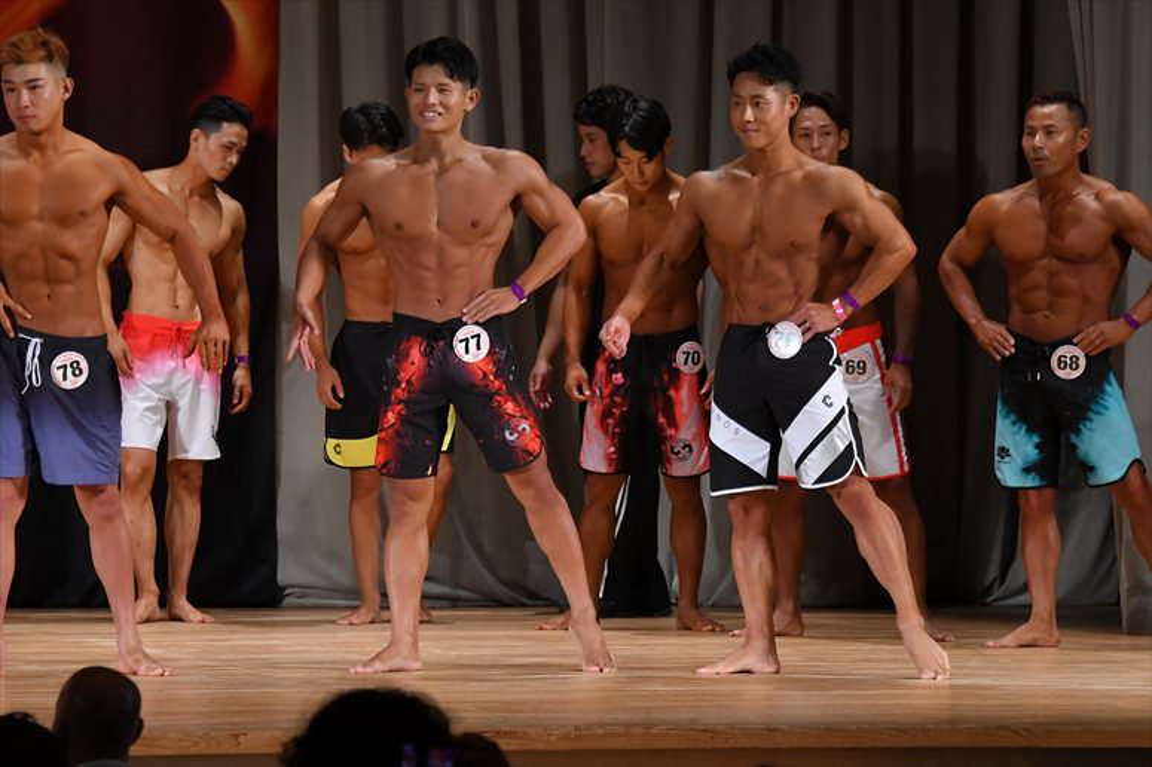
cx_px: 576
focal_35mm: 240
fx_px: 7676
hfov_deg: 8.6
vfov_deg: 5.7
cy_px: 384
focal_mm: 160
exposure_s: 1/400
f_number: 5.6
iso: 3200
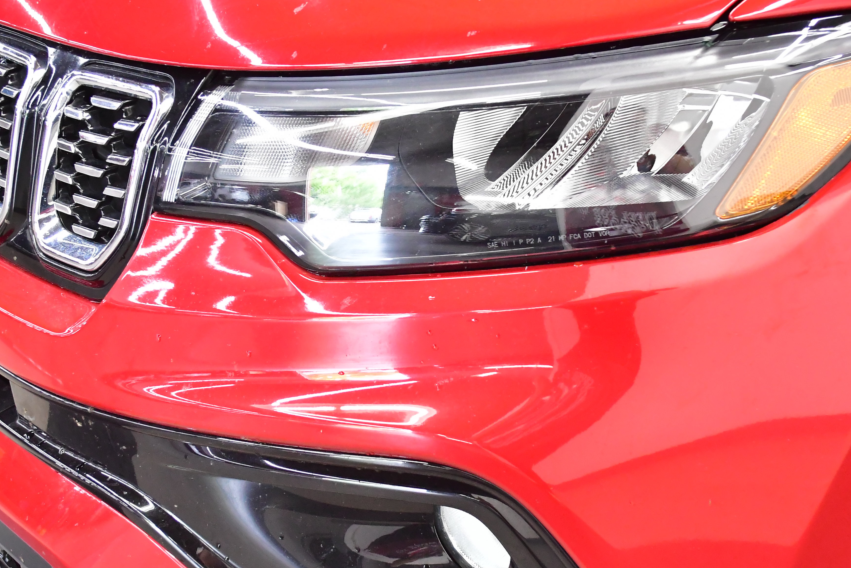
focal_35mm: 77
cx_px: 531
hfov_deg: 26.2
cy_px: 345
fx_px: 1820
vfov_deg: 17.7
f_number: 5.6
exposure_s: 1/40
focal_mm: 32
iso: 2800
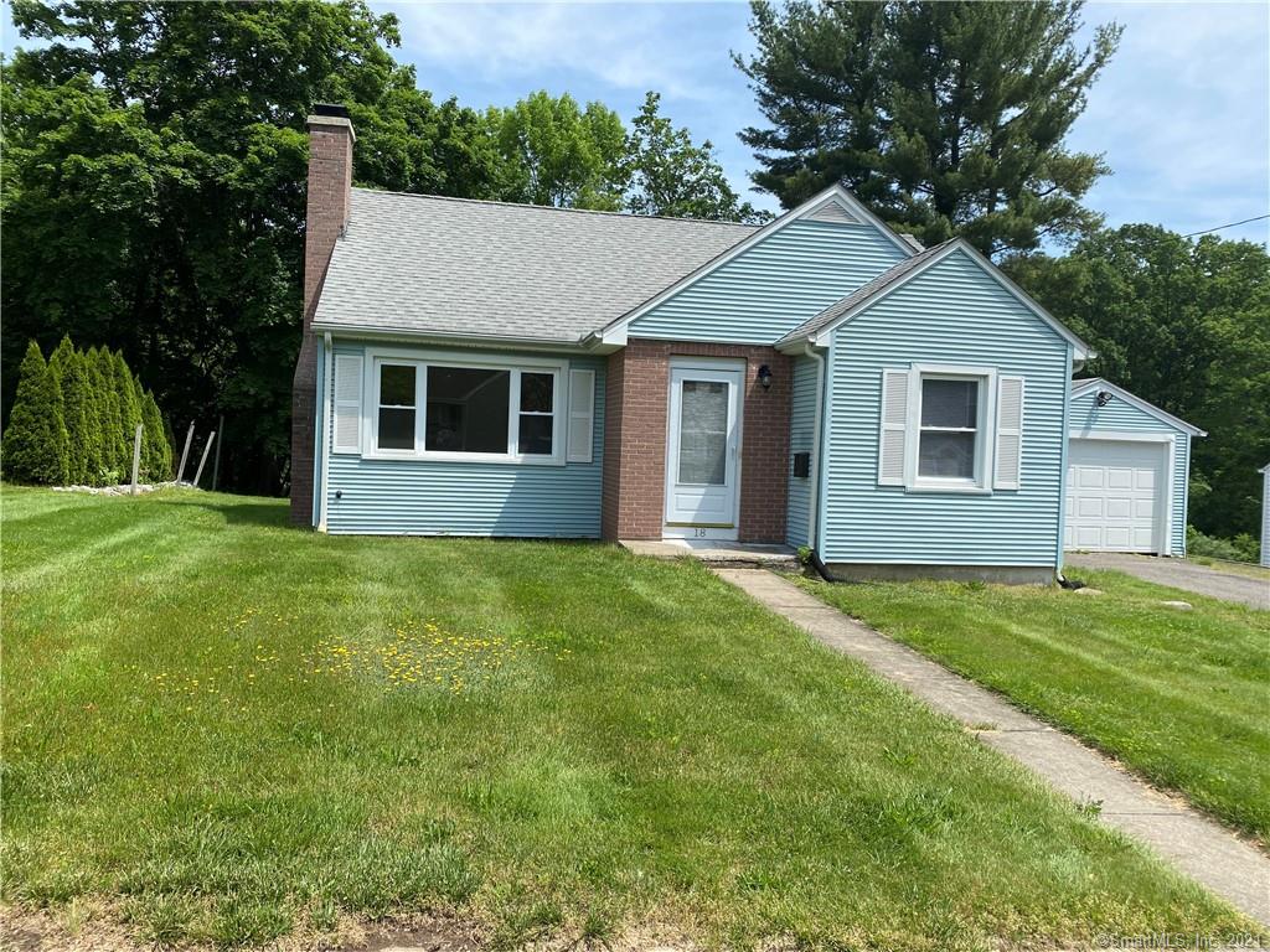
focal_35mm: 26
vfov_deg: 53.1
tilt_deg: -1.9
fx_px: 954
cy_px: 476
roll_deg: -2.1
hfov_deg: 67.3
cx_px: 635
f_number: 1.8
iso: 32
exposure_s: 1/2358
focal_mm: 4.25
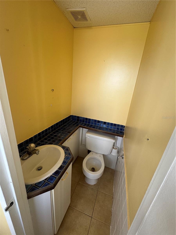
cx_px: 88
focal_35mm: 14
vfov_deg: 102.1
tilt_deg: -19.4
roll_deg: -5.3
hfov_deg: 85.7
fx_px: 95
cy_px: 118
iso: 125
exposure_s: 1/99
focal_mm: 2.22
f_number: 2.2
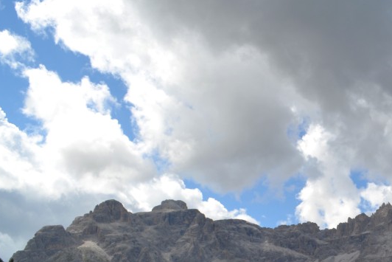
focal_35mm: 52
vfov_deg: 26.0
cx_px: 369
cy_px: 133
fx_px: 566
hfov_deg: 35.4
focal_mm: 18
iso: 100
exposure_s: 1/320
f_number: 9
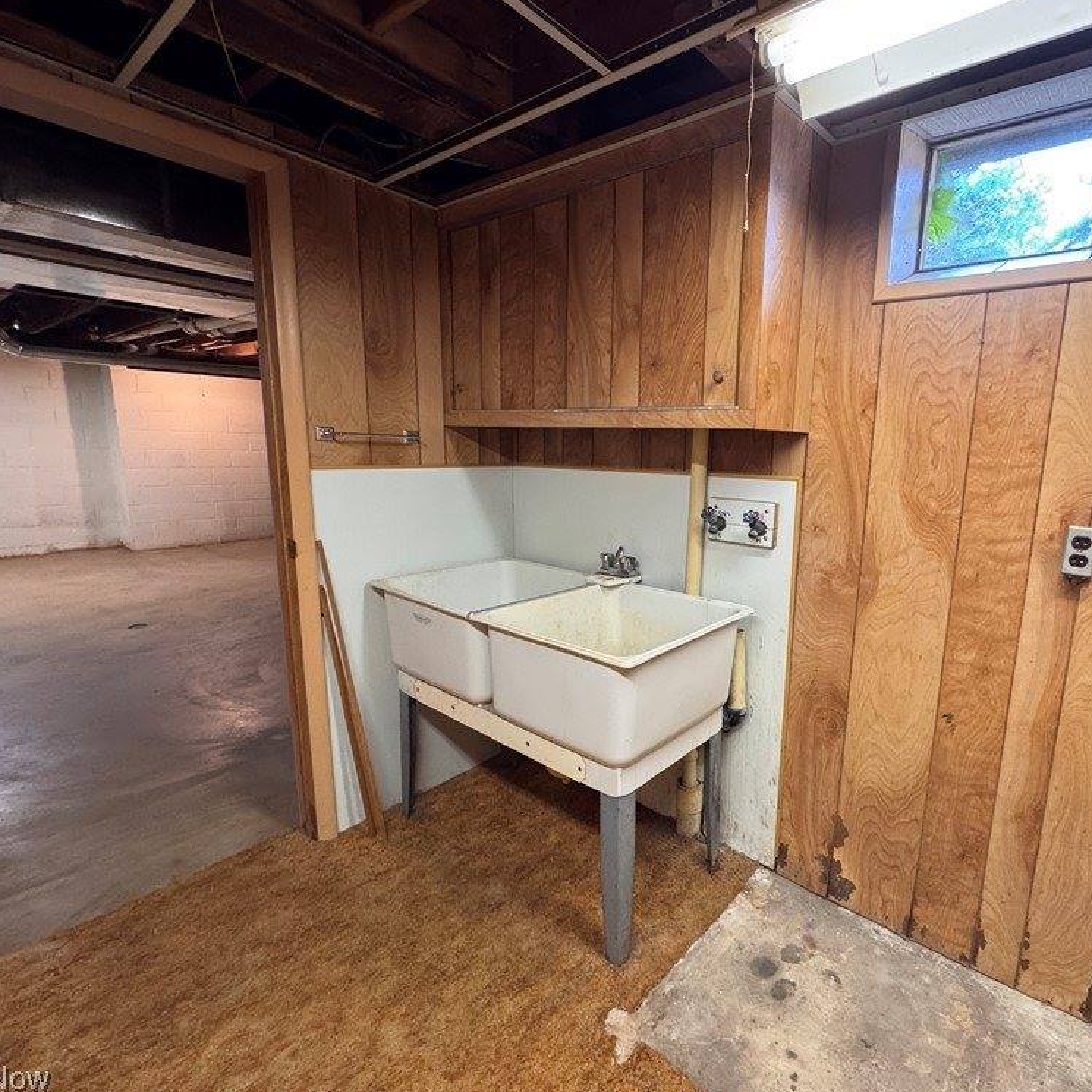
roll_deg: -2.0
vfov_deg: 84.0
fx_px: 607
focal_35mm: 17
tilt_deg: -10.1
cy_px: 548
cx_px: 655
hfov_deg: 83.0
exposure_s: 1/60
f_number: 2.2
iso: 250
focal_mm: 2.22
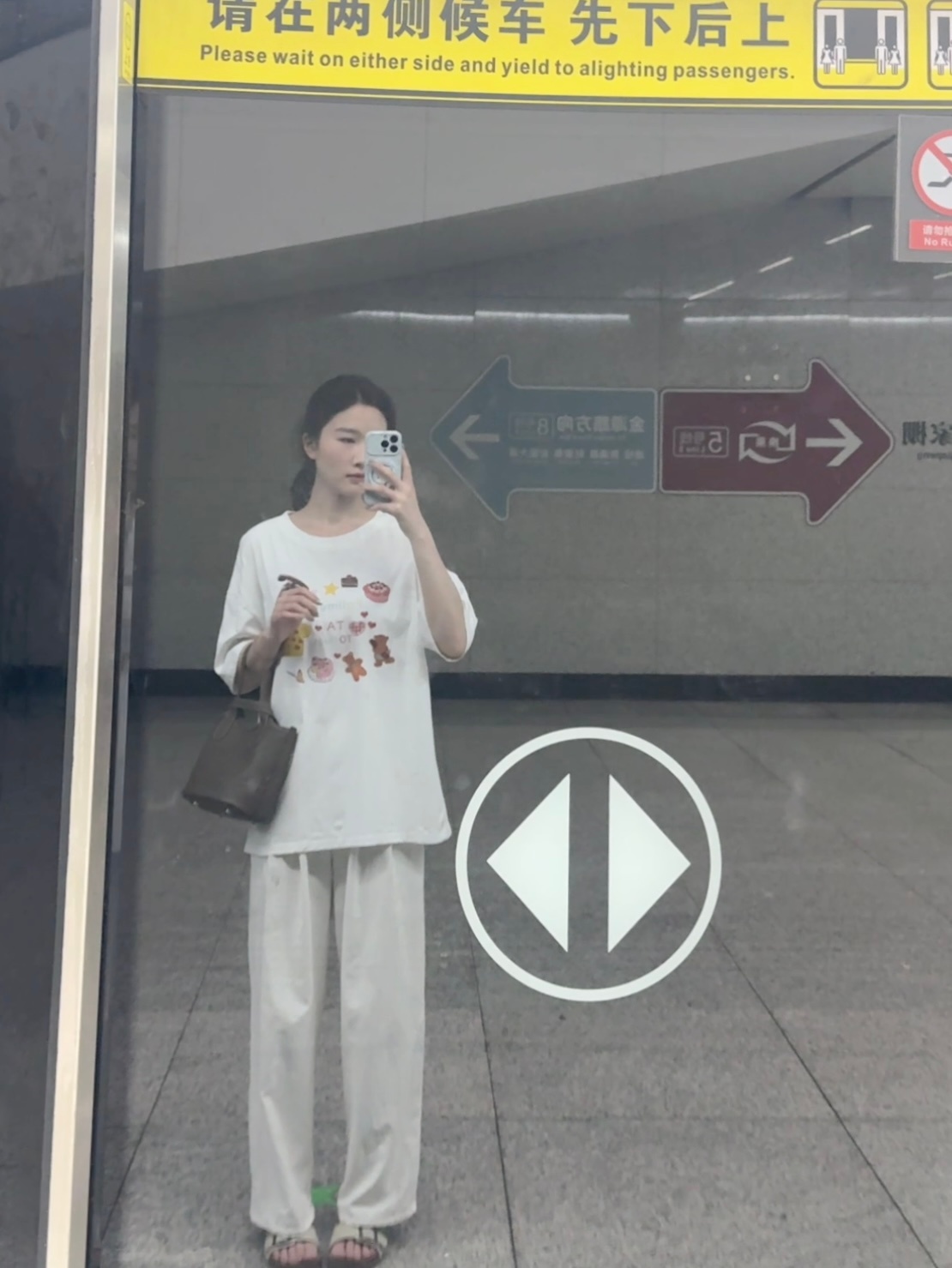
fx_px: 1649
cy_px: 634
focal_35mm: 45
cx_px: 476
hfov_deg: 32.2
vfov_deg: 42.1
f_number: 1.78
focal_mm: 6.76
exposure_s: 1/33
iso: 640
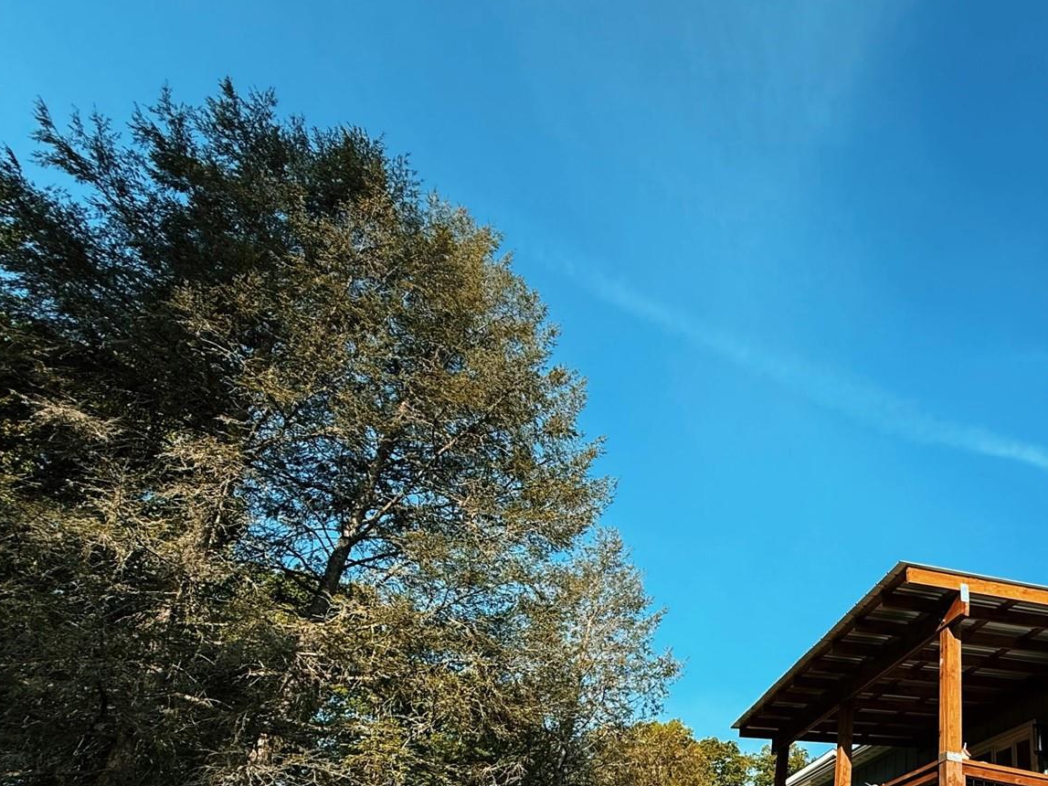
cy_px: 610
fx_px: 757
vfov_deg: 52.0
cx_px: 838
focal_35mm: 25
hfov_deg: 63.4
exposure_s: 1/1068
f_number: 2.2
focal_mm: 2.22
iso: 50
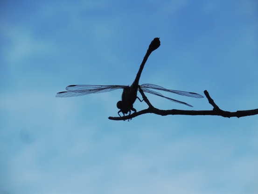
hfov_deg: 11.6
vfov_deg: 8.7
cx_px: 129
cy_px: 97
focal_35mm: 171
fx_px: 1275
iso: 125
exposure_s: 1/400
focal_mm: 30.7
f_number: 5.5
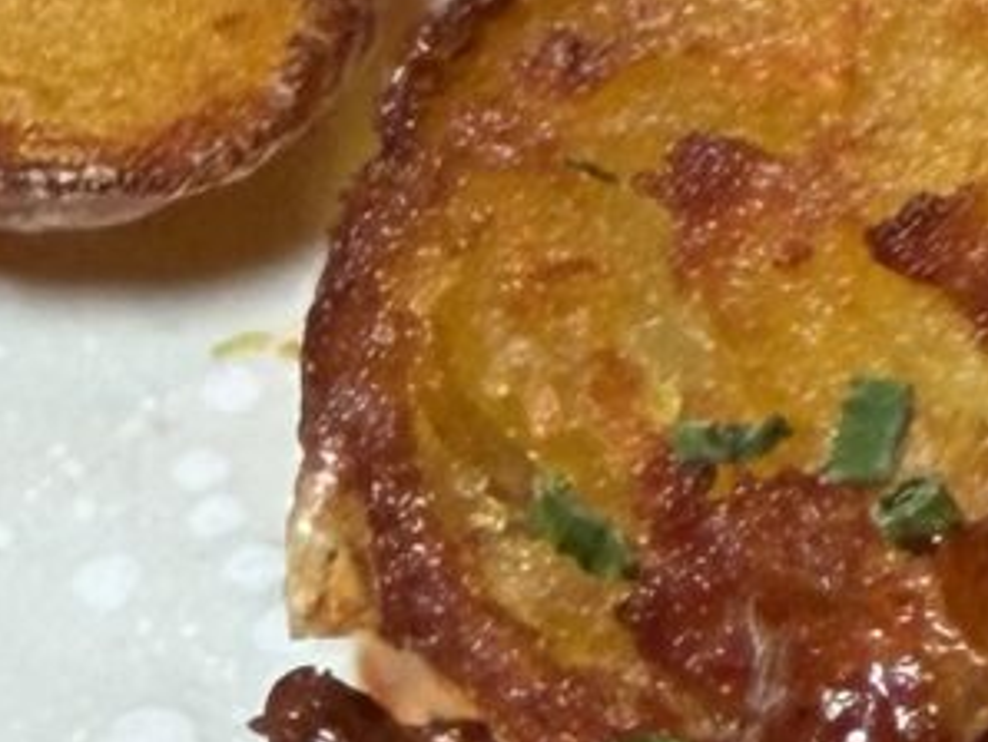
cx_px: 1983
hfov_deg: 9.0
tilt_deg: -48.9
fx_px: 5884
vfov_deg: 7.2
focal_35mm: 206
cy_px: 914
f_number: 2.2
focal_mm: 2.22
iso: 200
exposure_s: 1/60
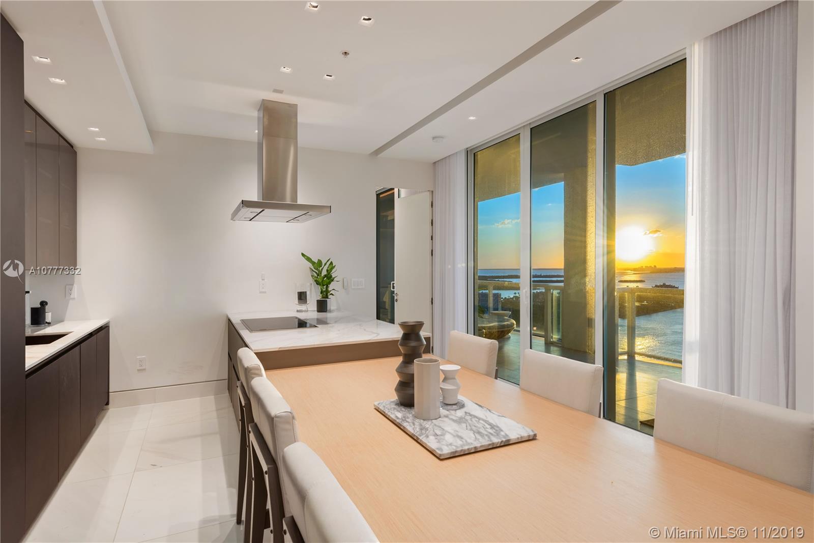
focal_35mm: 20
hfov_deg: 84.0
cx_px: 407
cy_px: 272
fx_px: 452
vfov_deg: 61.9
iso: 320
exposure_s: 1/125
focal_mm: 20
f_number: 11
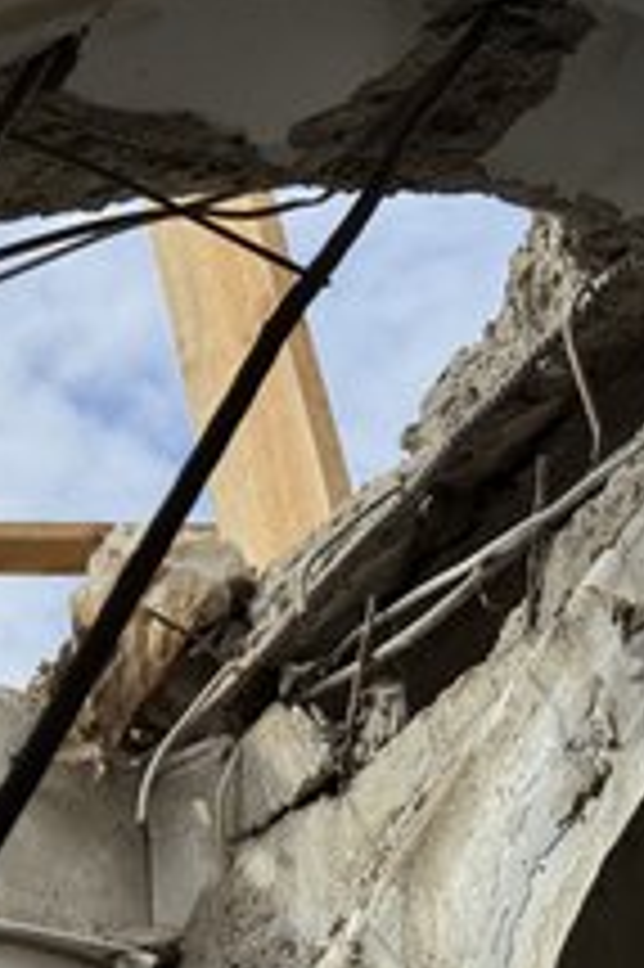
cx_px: -212
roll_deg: -1.0
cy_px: 513
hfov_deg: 14.1
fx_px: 2499
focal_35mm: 93
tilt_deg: +29.9
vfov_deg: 21.9
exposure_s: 1/5376
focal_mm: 6.76
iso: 64
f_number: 1.78
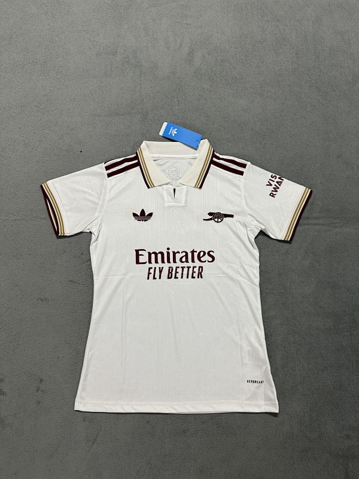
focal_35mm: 24
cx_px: 180
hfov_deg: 56.8
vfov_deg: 71.6
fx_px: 332
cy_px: 240
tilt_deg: -76.6
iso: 200
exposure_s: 1/100
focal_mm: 6.76
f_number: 1.78
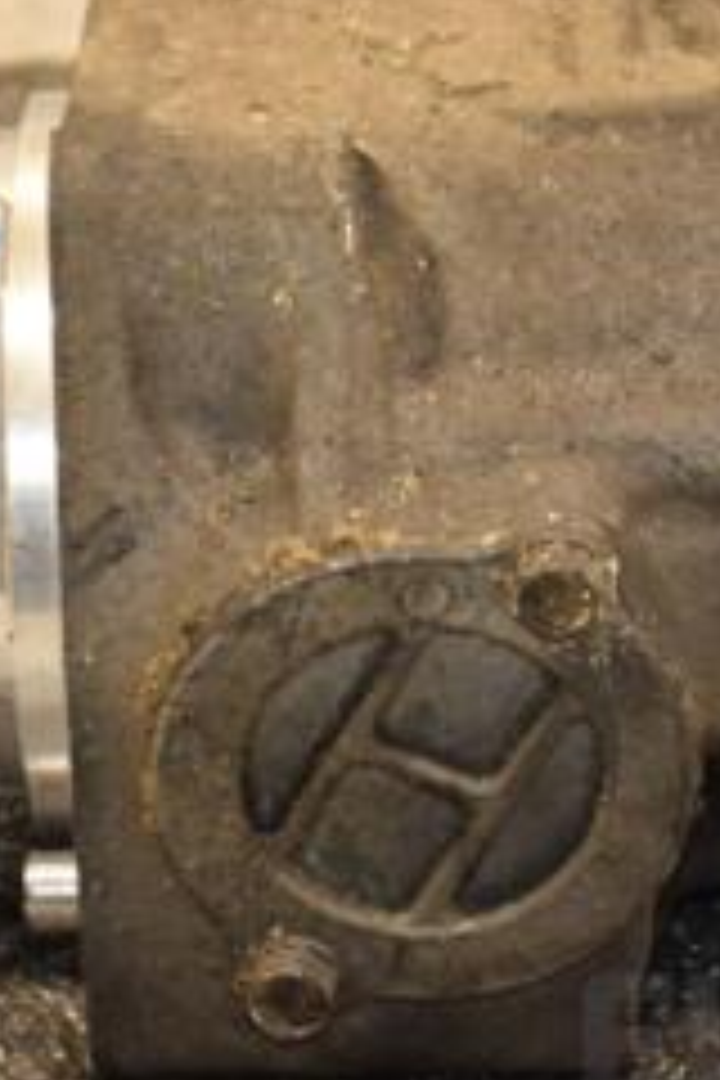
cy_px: 441
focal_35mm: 263
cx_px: 500
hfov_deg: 5.2
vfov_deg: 7.8
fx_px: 7889
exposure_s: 1/125
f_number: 5.3
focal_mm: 70
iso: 800
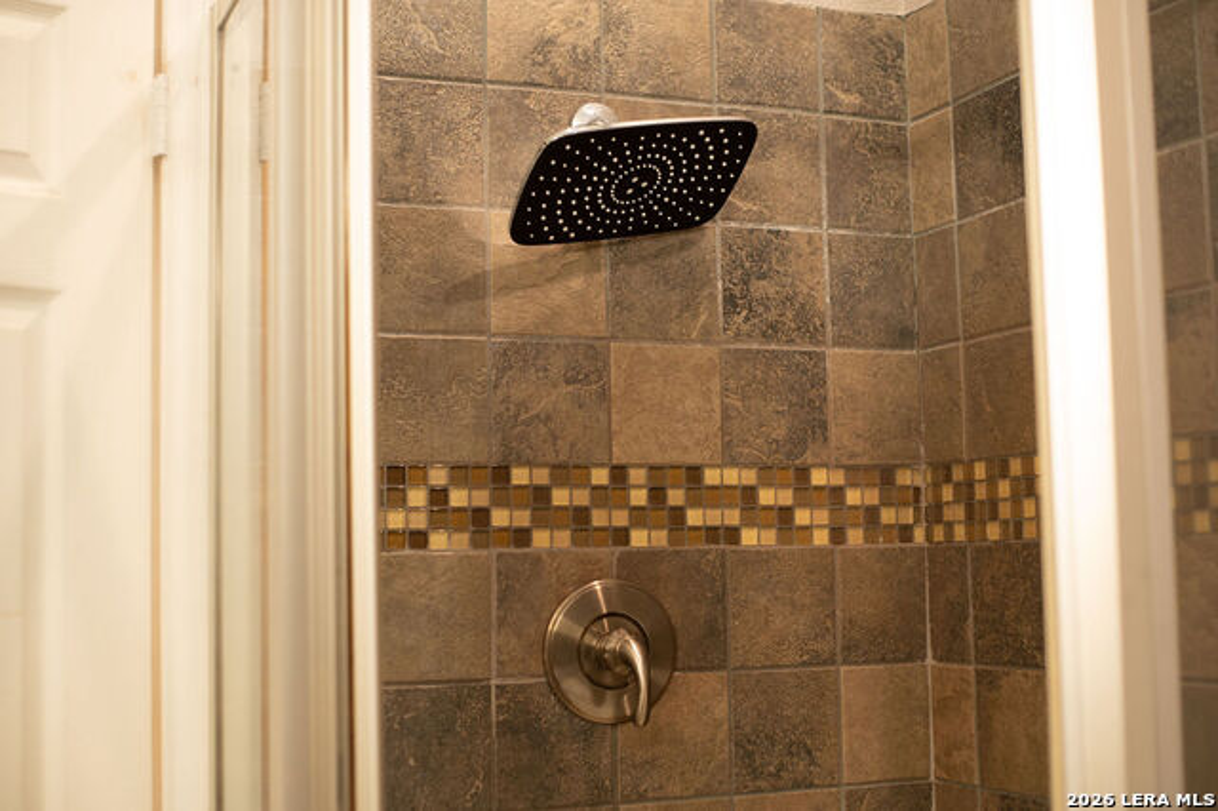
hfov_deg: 39.6
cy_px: 406
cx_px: 609
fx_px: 1691
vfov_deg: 27.0
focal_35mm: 50
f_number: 2.8
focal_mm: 50
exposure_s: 1/125
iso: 1250
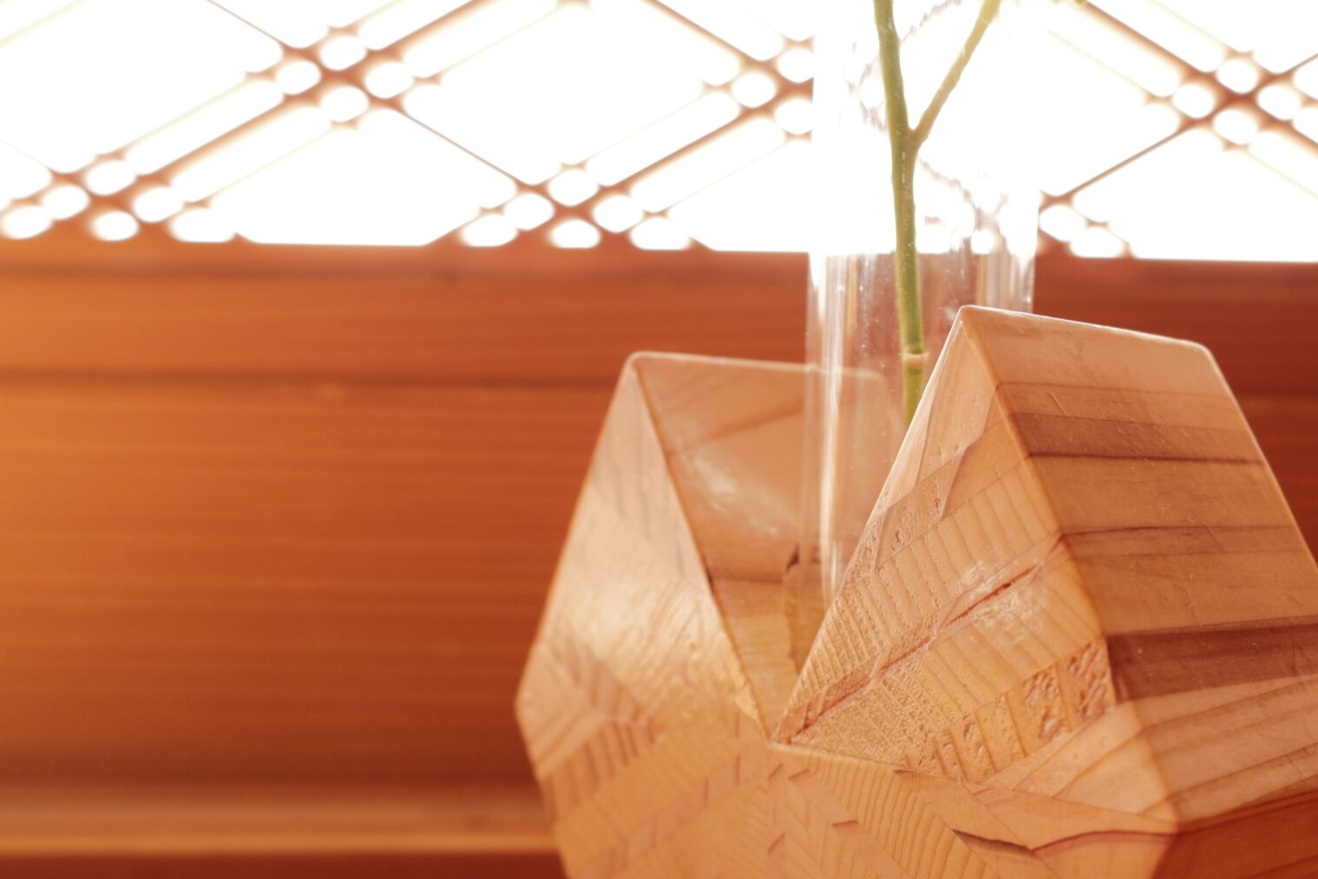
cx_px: 927
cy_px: 578
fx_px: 1428
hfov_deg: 48.3
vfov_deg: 33.9
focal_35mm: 39
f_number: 4
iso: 250
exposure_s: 1/50
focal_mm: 15.2
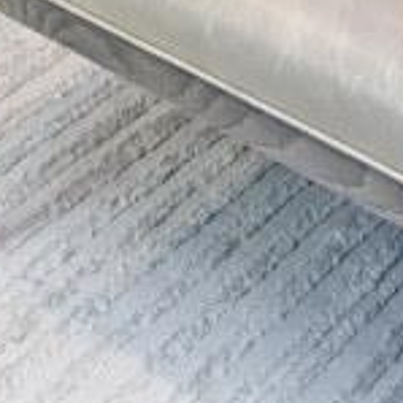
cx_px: 433
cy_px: -930
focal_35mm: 120
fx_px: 1581
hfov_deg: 14.2
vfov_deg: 9.7
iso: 320
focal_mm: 14
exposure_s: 1/60
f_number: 4
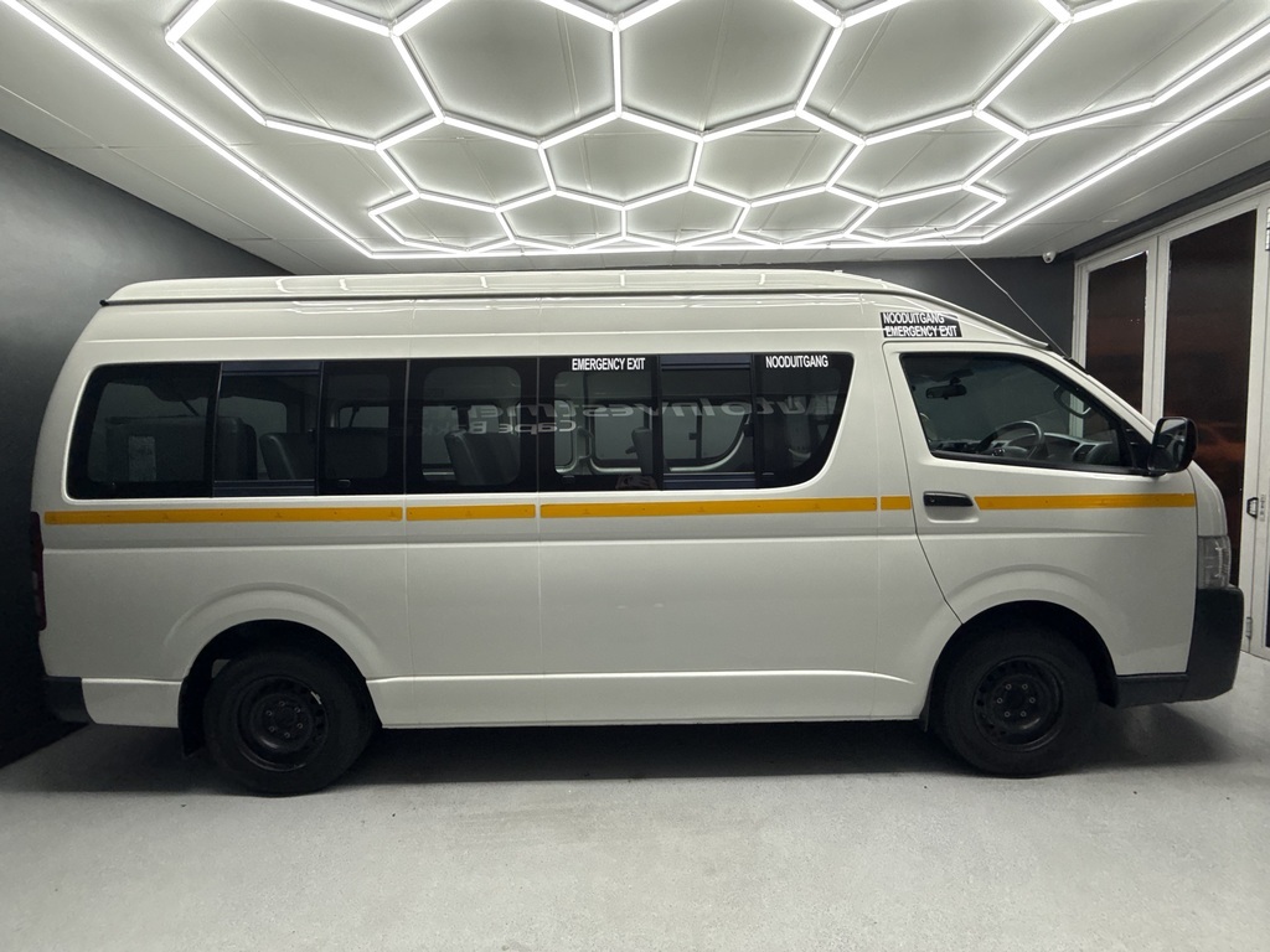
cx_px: 635
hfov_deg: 102.1
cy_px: 476
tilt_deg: -3.4
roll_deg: +1.2
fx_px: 514
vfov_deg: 85.7
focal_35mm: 14
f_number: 2.2
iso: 160
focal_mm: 2.22
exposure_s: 1/100
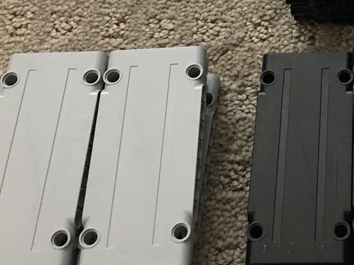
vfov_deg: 20.1
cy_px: 34
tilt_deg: -60.1
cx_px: 379
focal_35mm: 72
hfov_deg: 25.3
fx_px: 736
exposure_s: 1/15
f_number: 2.2
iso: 100
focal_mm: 4.15
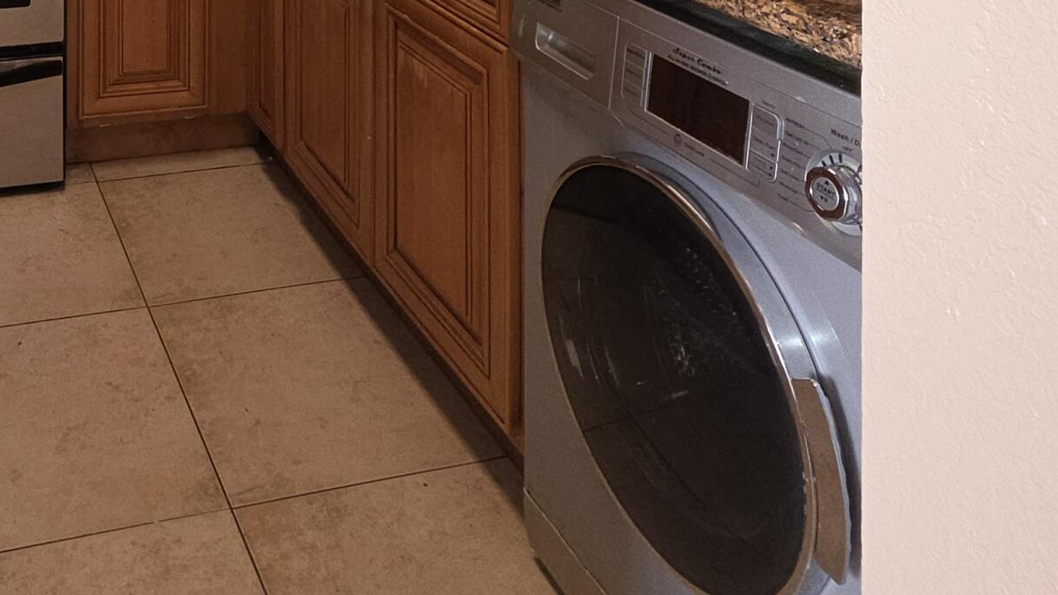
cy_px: -335
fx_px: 982
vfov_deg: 24.6
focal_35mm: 35
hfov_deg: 51.6
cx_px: 156
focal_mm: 2.2
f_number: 1.9
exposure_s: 1/60
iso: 100
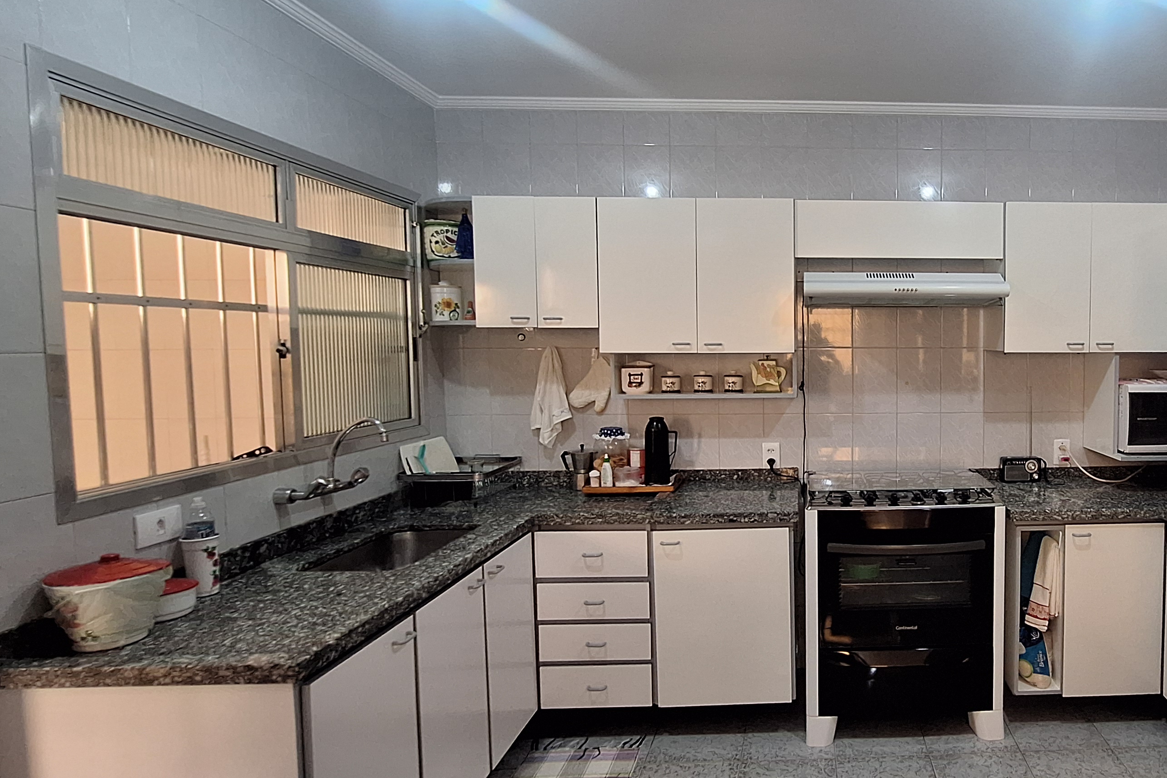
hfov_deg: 75.8
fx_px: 681
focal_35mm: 21
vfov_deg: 59.5
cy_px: 392
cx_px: 863
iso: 125
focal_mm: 1.74
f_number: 2.2
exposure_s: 1/40
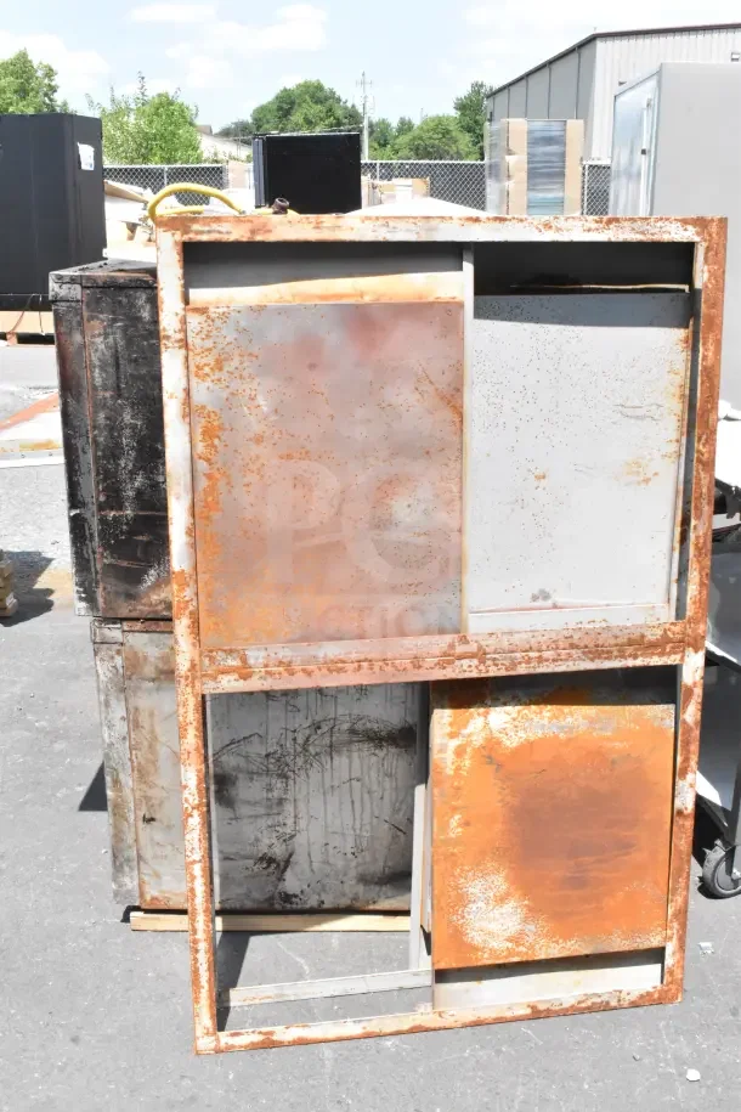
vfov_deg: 53.1
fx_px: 1111
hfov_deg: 36.9
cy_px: 556
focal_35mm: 36
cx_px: 370
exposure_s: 1/1600
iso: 6400
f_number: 20
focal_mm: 24
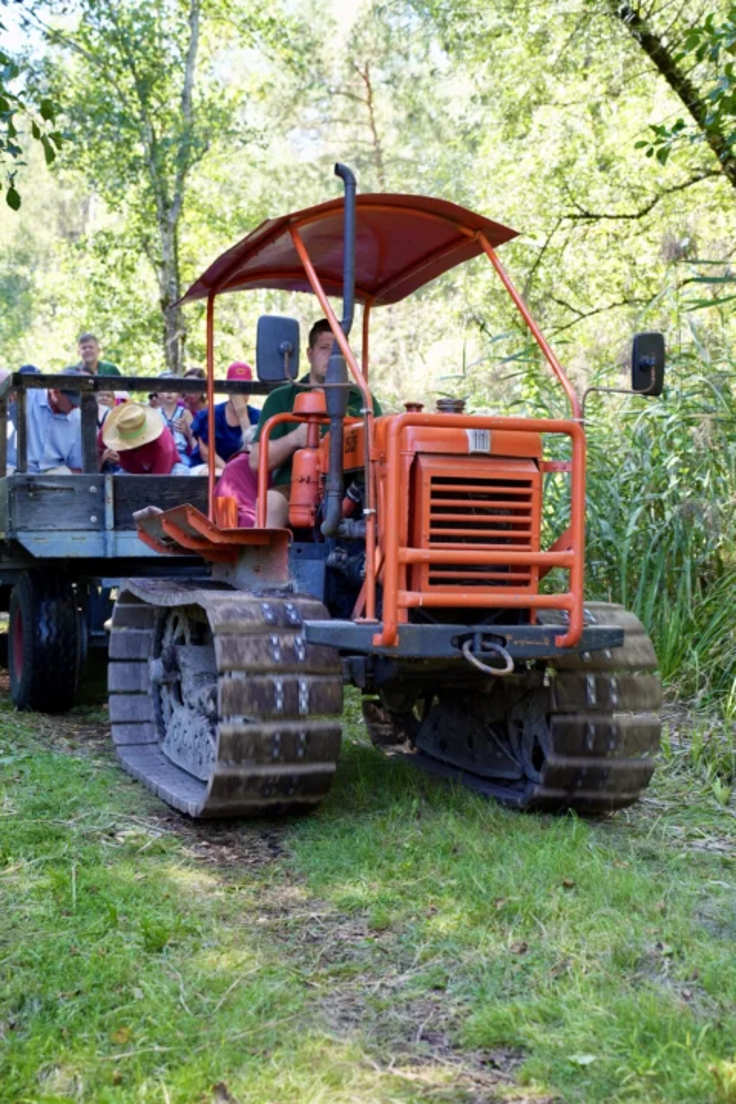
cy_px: 552
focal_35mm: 49
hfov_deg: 27.5
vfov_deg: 40.3
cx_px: 368
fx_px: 1503
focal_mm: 49
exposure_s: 1/100
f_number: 4
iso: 250
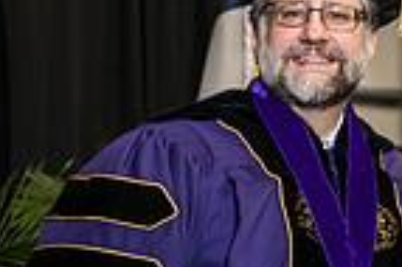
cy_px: 153
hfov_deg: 7.7
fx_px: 2989
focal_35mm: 268
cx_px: 422
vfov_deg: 5.1
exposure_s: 1/200
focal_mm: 66
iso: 2500
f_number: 5
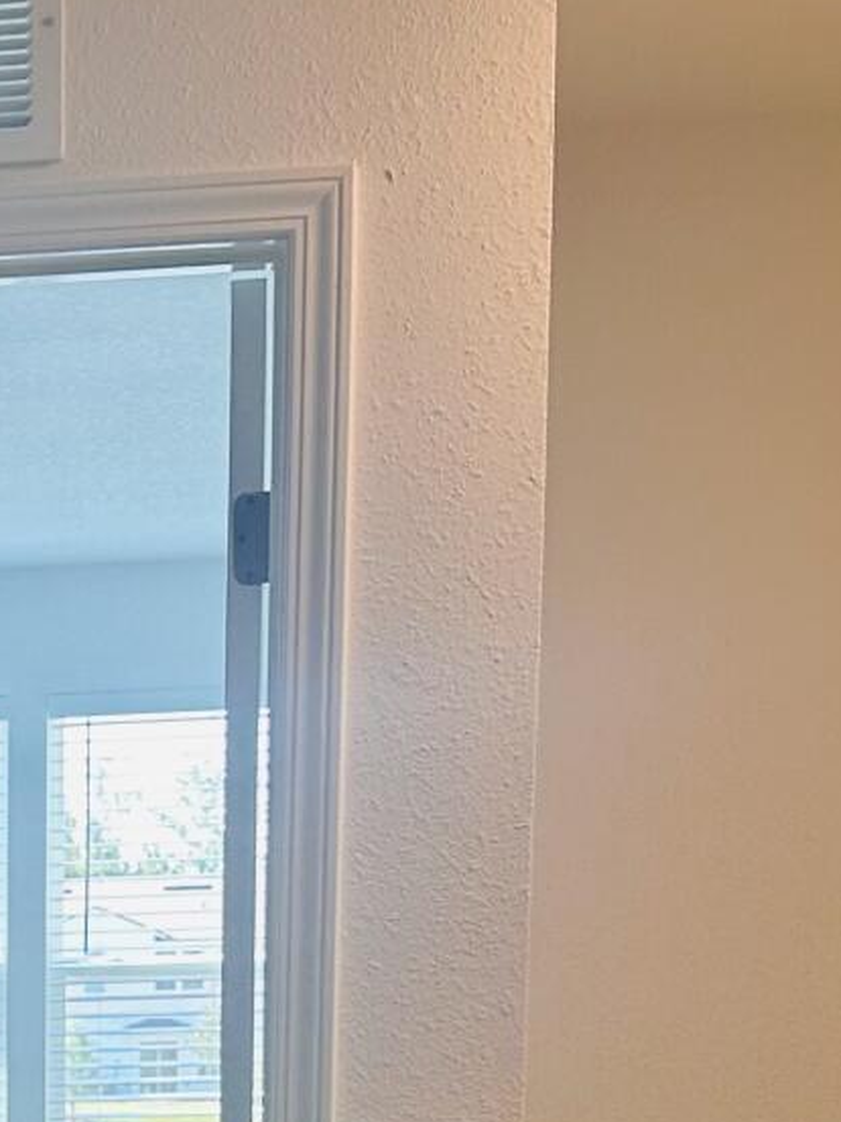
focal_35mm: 87
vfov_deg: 20.9
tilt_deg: -5.2
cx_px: -286
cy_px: 1362
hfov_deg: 16.0
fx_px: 2818
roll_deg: -0.6
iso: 160
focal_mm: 6.86
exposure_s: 1/120
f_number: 1.78
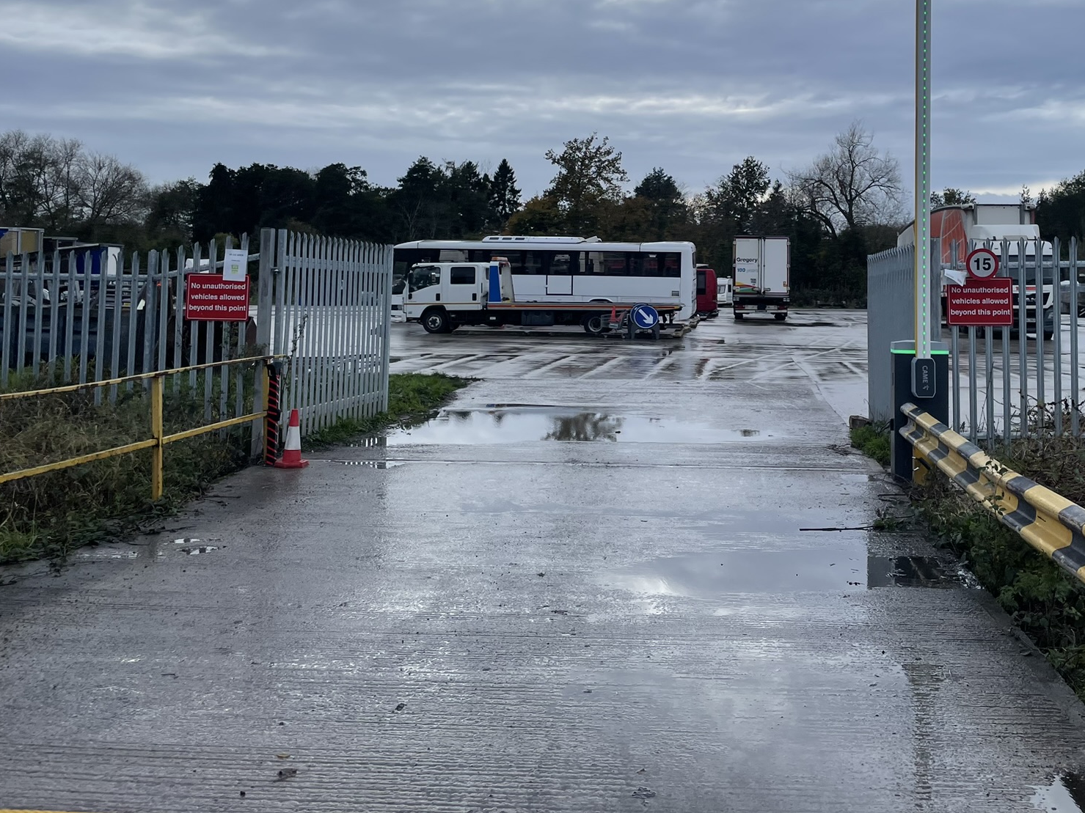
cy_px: 251
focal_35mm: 36
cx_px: 673
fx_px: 1128
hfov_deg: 50.9
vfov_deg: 39.0
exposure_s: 1/849
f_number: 1.6
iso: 32
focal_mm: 4.2
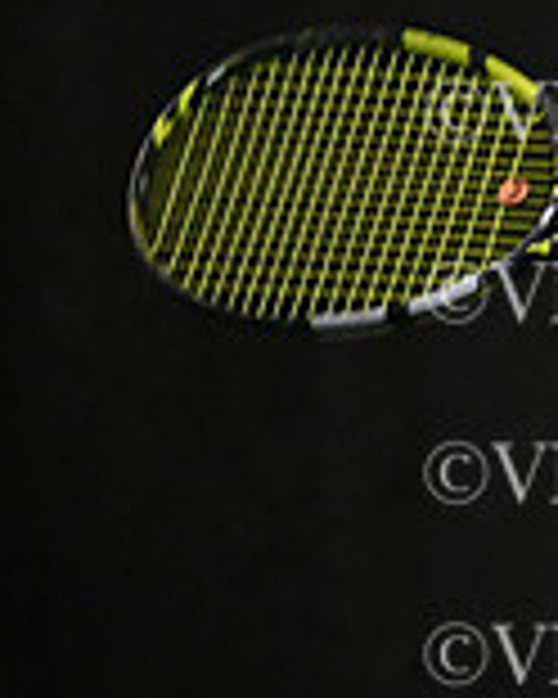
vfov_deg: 1.8
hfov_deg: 1.5
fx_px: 21737
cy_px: 383
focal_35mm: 1053
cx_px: 1076
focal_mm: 200
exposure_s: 1/1000
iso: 4000
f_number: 2.8
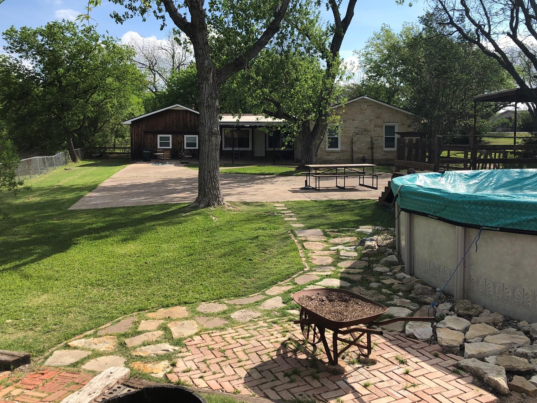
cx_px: 273
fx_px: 512
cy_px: 174
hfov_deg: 55.4
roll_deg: +1.4
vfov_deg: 42.8
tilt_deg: -3.5
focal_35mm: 33
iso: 20
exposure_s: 1/1845
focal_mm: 3.99
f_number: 1.8
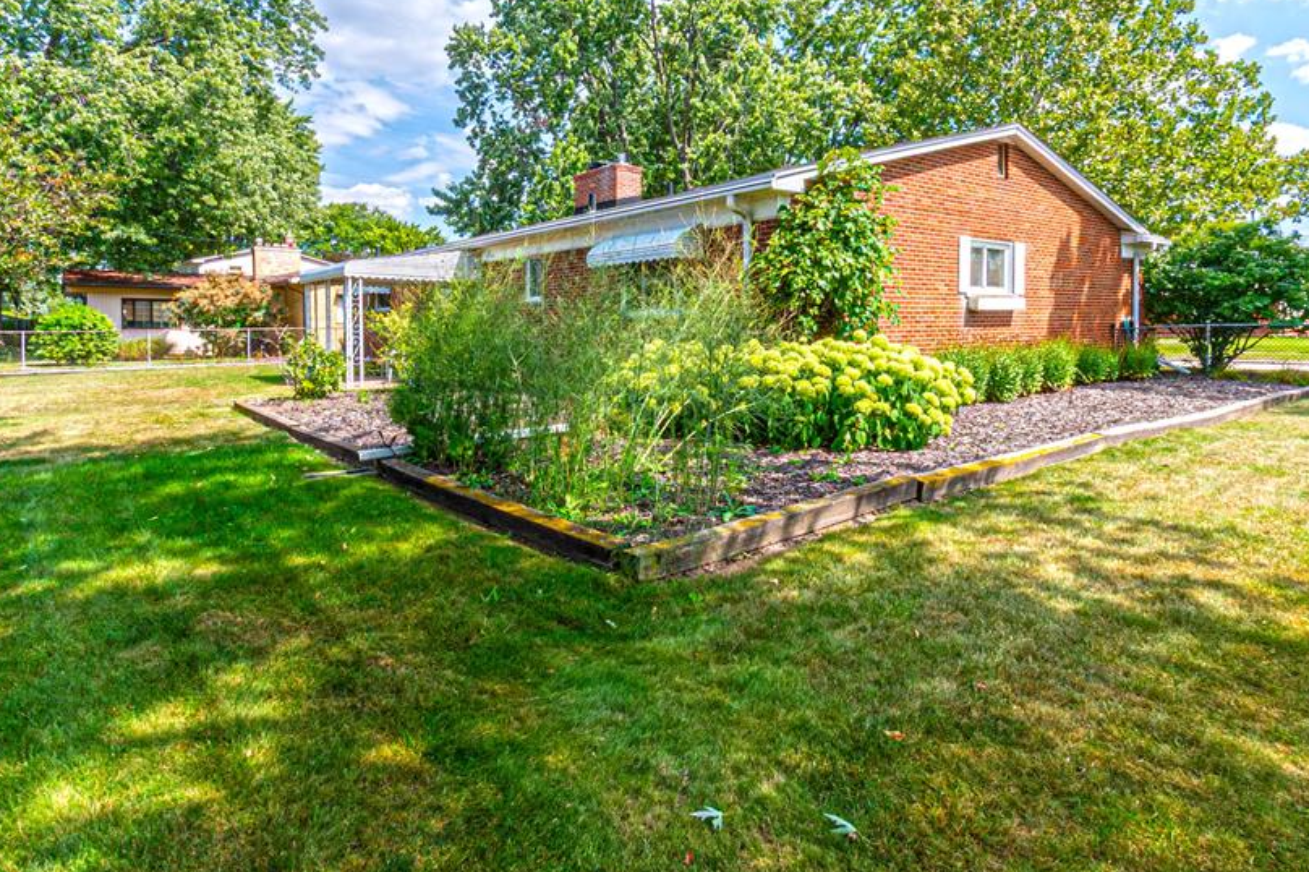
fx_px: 691
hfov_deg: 86.9
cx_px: 625
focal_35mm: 19
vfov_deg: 64.2
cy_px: 374
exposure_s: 1/100
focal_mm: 10
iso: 400
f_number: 20
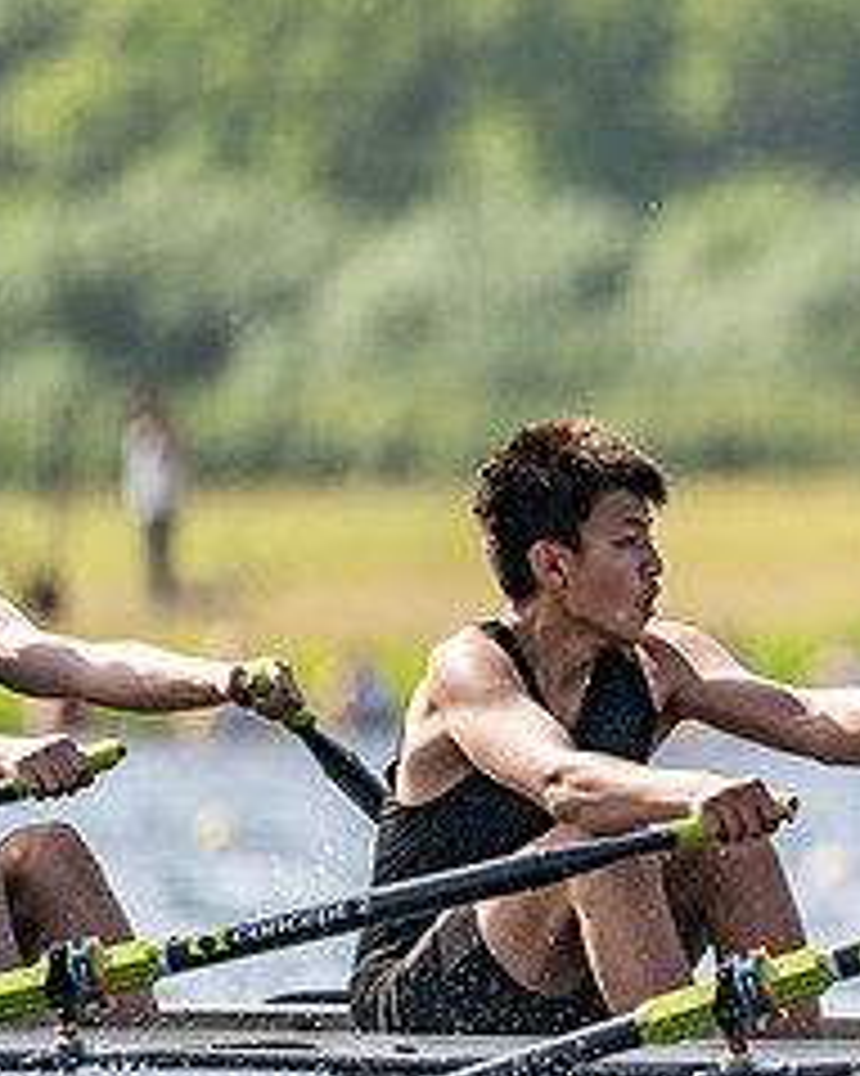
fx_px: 28971
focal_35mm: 910
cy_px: 642
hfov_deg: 1.7
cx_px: 1288
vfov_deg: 2.1
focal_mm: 400
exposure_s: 1/2500
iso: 280
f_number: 4.5
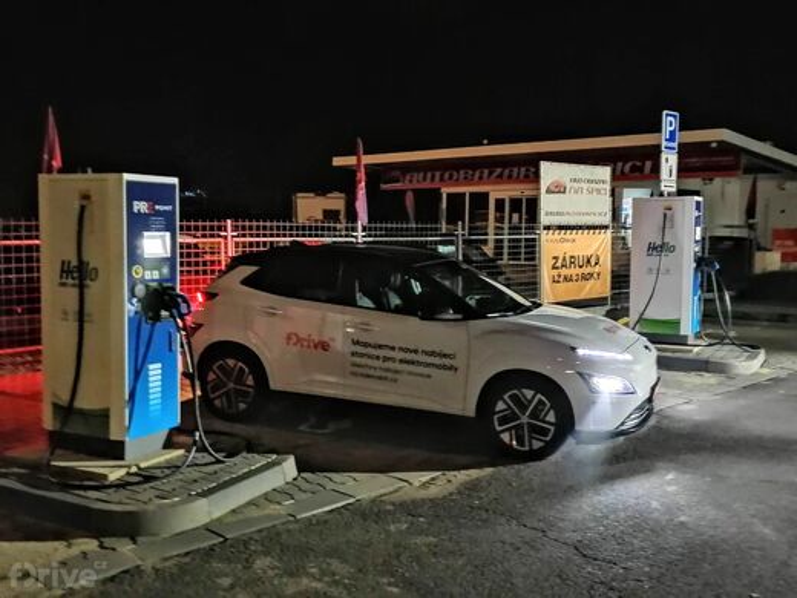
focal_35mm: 39
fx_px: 898
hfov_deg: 47.9
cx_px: 398
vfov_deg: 36.8
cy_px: 299
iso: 1000
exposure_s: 1/1.25
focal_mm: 5.3
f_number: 1.8
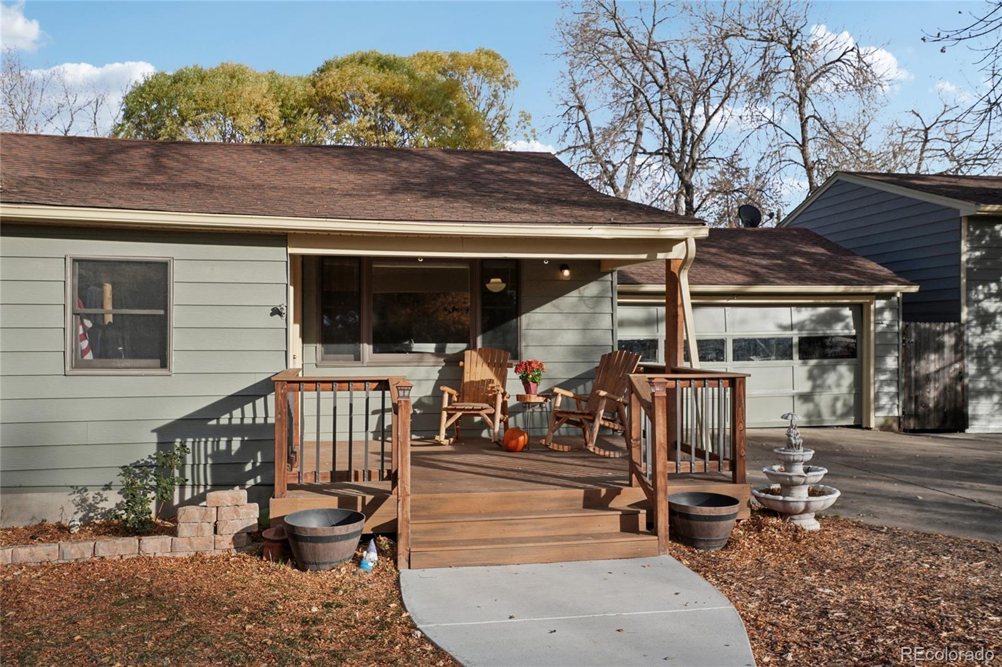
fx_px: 835
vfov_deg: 43.6
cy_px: 334
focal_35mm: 30
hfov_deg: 61.9
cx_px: 501
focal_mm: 20
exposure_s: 1/250
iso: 100
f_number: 8
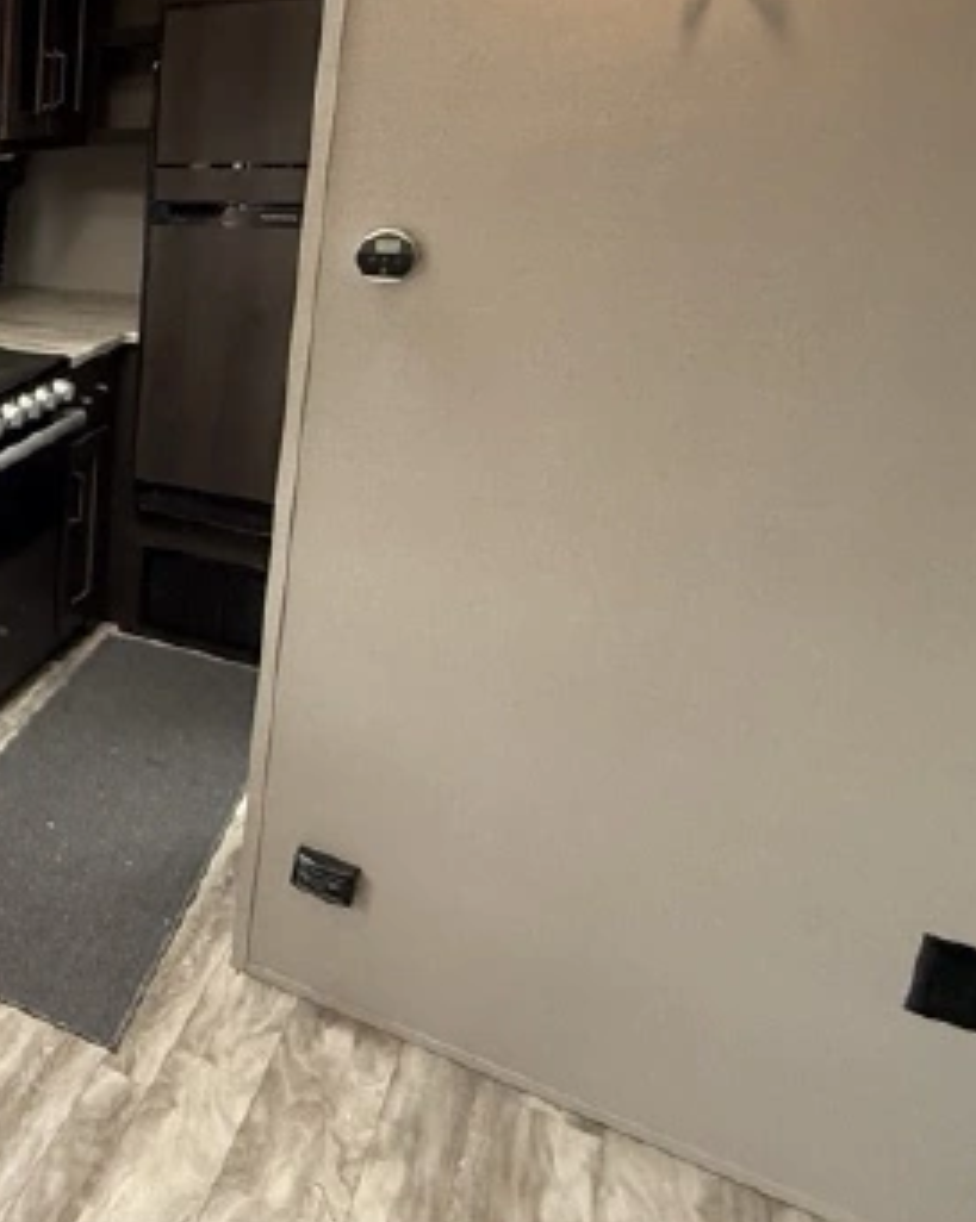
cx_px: -332
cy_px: 400
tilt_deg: -13.2
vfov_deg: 54.5
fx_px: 1157
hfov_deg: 32.5
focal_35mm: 32
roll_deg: +3.7
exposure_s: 1/88
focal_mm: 2.22
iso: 320
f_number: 2.2
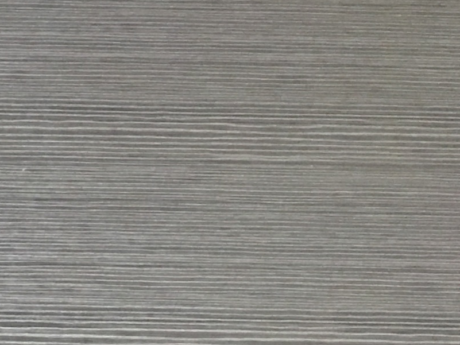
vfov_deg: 9.8
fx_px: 1940
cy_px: 542
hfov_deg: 11.4
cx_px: -608
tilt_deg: -74.1
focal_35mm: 146
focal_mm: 4.15
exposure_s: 1/8
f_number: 2.2
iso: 160
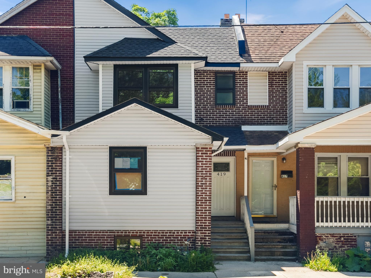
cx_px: 186
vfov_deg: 30.3
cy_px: 139
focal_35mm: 48
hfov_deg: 39.7
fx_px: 514
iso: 100
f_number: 1.8
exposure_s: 1/1500
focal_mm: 6.76
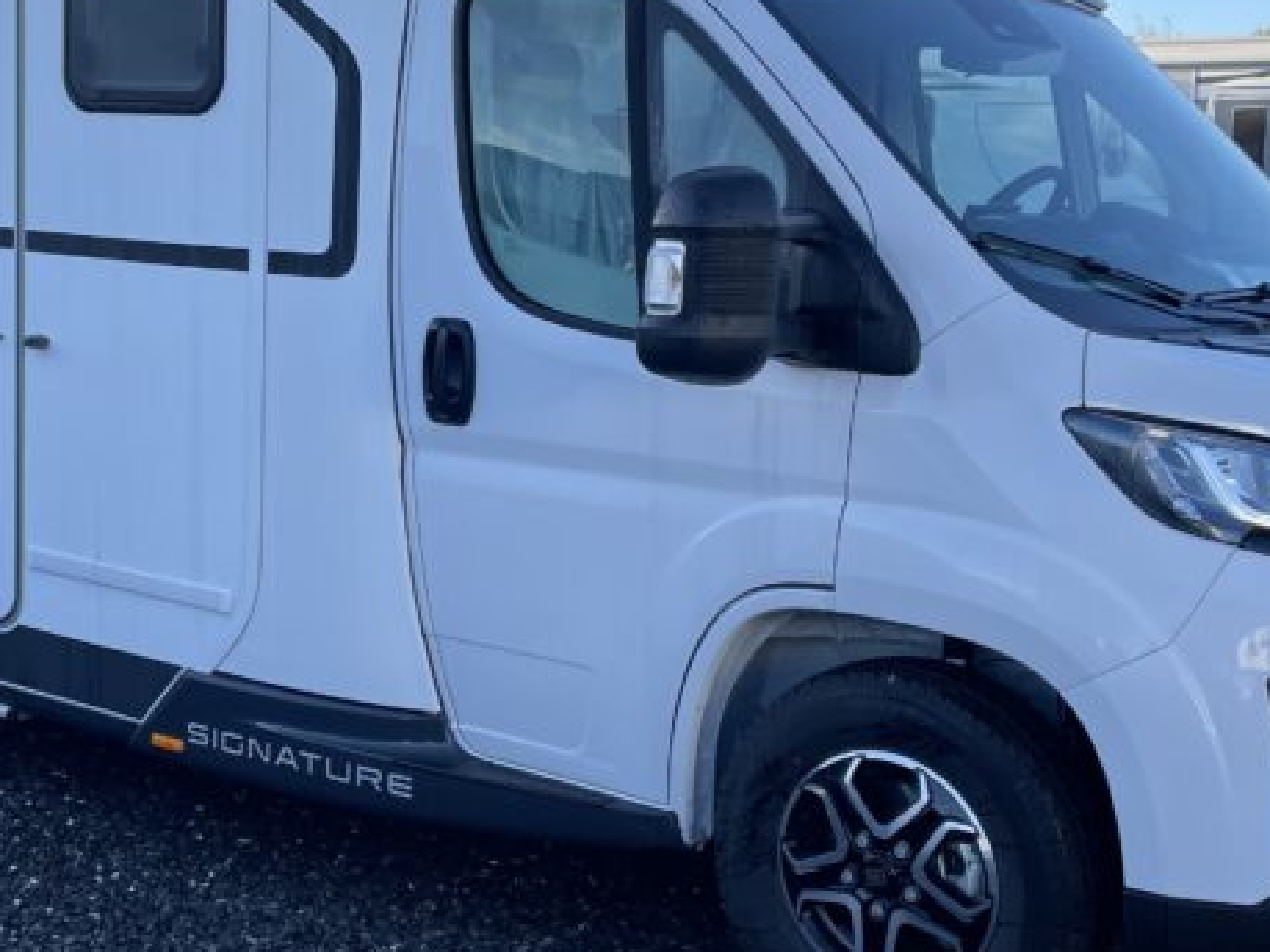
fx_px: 2127
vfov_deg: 25.2
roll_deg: -0.3
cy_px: 457
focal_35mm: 58
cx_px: 459
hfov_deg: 33.0
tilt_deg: -7.1
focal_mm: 4.2
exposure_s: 1/1006
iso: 32
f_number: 1.6
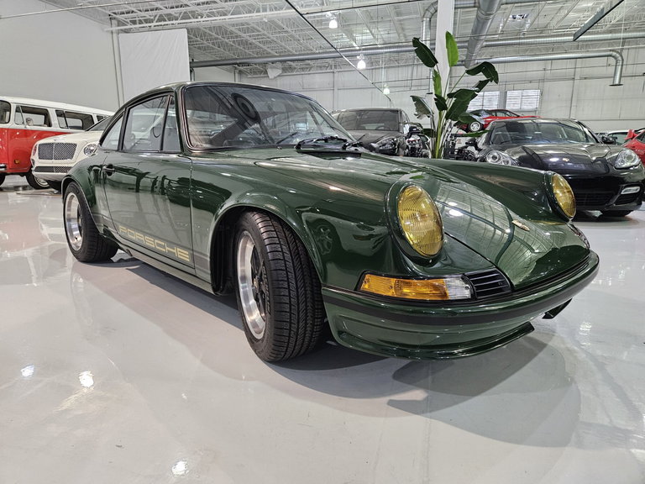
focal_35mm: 23
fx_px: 429
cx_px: 322
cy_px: 242
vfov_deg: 58.9
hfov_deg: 73.9
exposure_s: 1/60
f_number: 1.8
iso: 500
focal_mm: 5.4
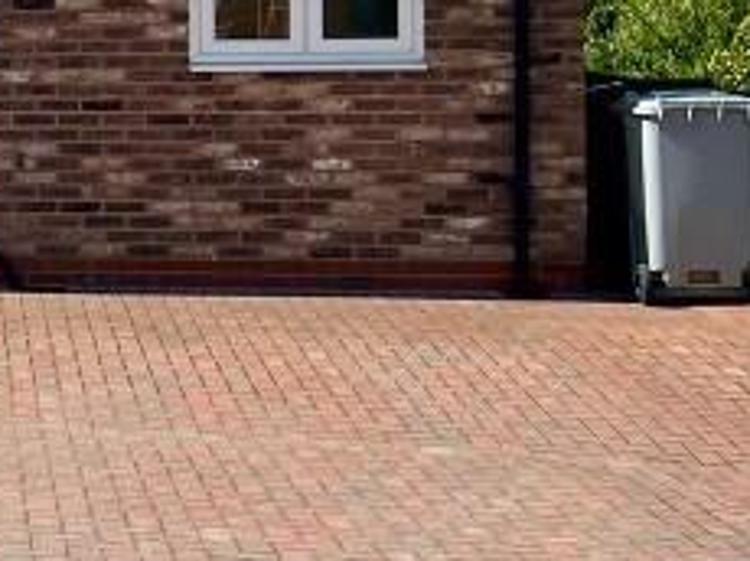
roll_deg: +0.6
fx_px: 2511
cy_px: 52
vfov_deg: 12.6
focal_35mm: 116
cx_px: -571
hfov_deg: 14.9
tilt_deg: -1.8
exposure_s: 1/4630
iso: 50
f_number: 1.5
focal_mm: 5.7
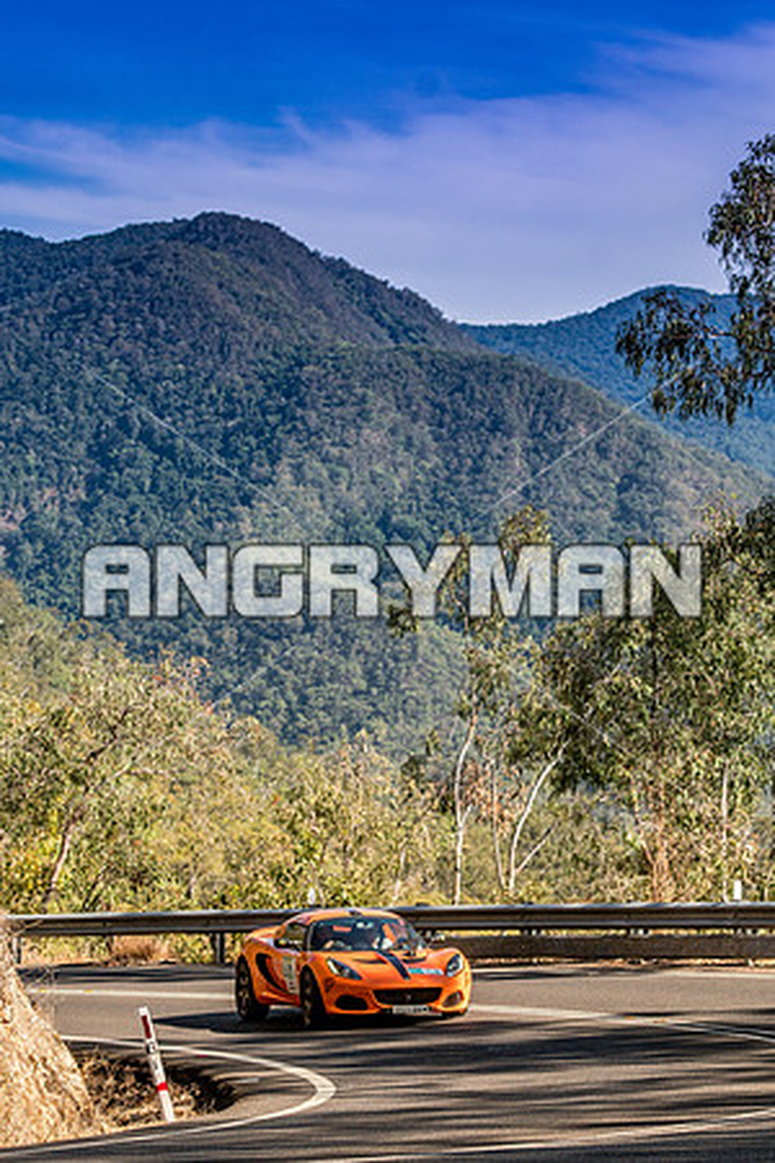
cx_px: 388
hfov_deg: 10.6
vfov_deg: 15.9
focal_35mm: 129
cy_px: 582
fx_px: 4165
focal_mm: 86
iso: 250
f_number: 5
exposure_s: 1/3200
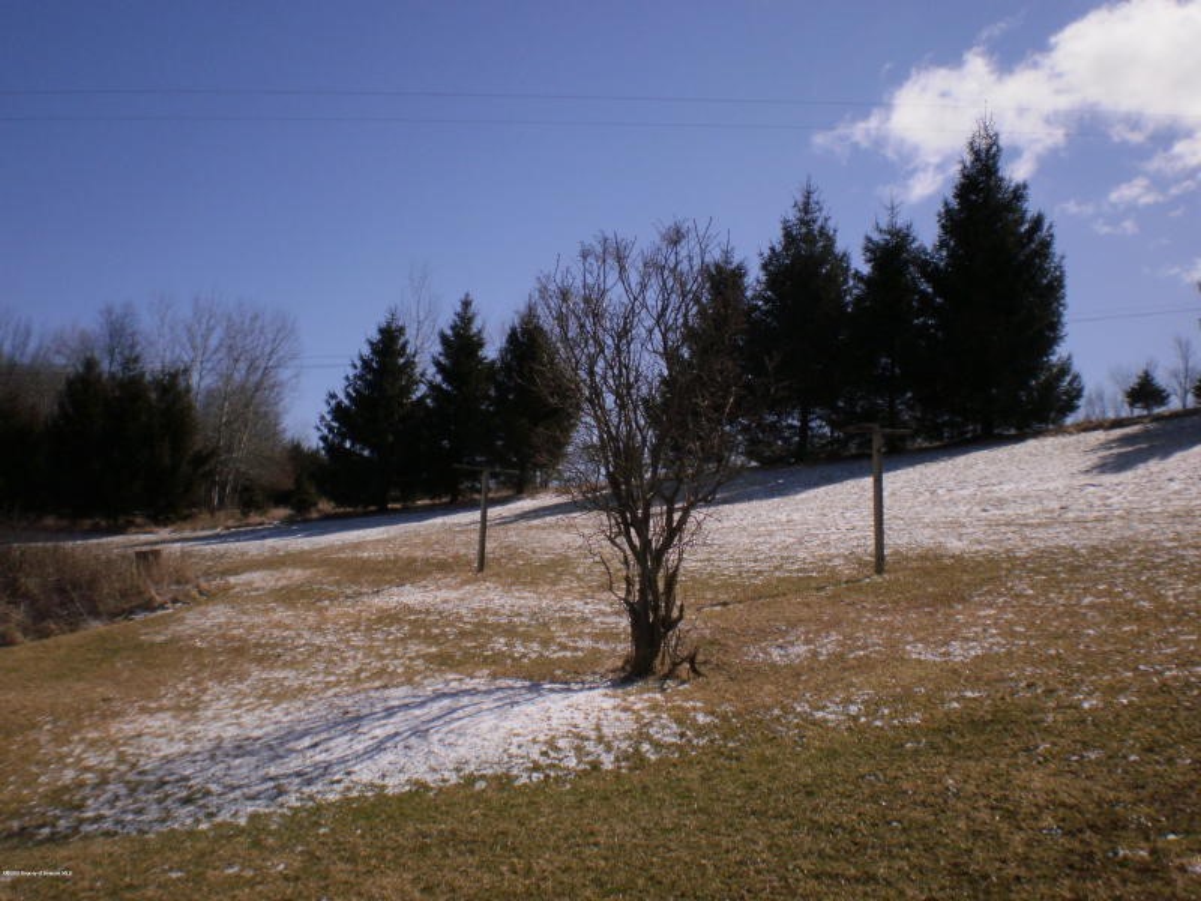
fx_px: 1249
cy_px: 450
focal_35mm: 36
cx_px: 600
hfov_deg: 51.4
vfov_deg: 39.7
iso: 100
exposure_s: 1/1600
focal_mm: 6.3
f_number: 4.6
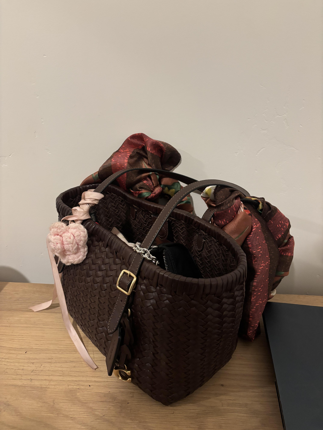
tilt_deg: -26.6
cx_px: 162
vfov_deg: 67.3
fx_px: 323
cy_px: 215
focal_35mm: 26
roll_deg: +1.7
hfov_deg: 53.1
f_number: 1.6
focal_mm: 5.96
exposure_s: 1/40
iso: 640
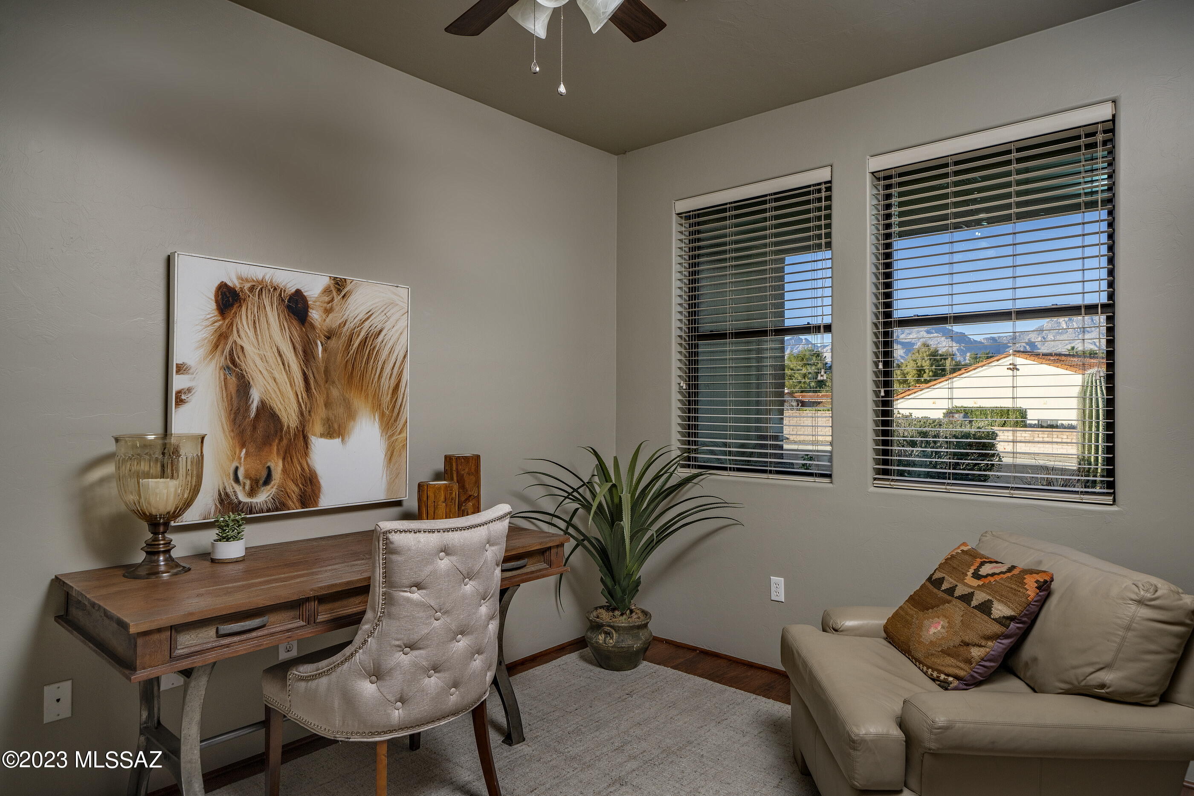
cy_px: 398
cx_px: 597
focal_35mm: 20
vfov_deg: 61.9
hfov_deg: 84.0
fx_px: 663
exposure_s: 1/200
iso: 200
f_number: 7.1
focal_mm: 20
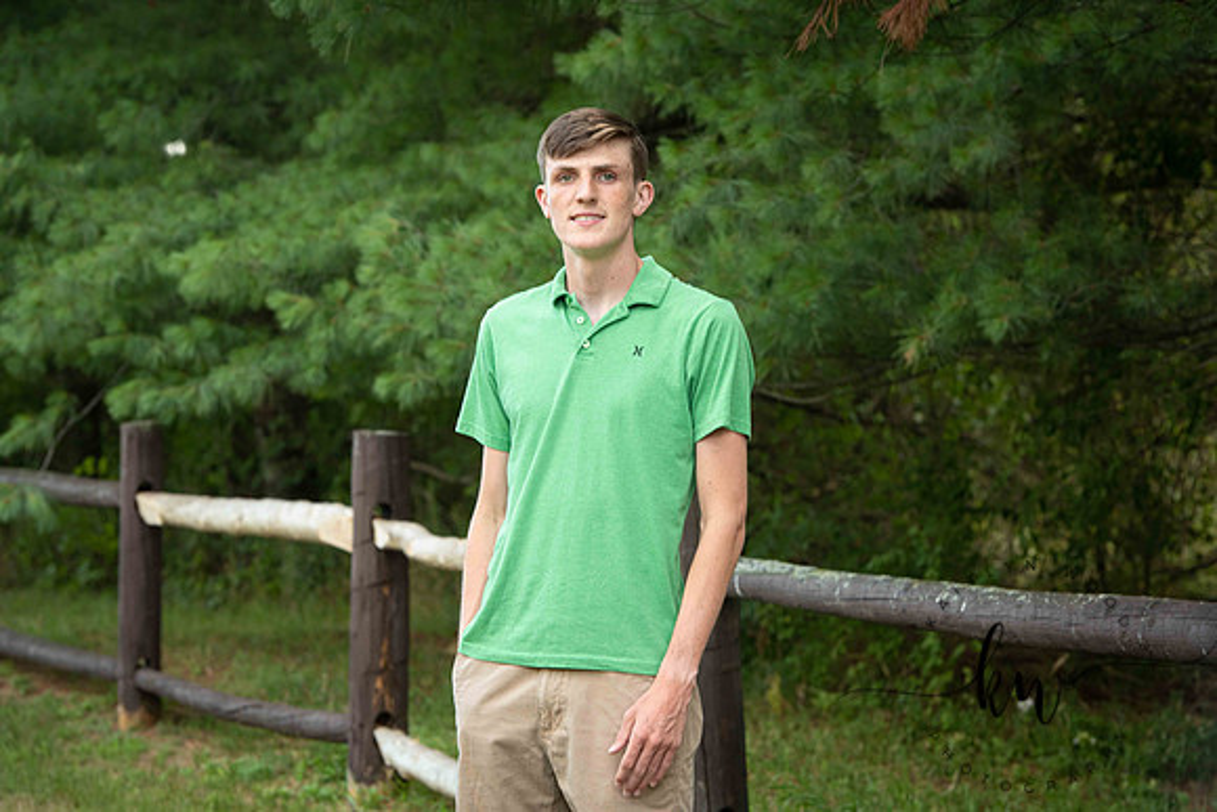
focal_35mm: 125
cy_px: 406
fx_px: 4226
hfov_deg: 16.4
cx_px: 608
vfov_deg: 11.0
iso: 500
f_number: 6.3
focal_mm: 125
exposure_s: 1/200
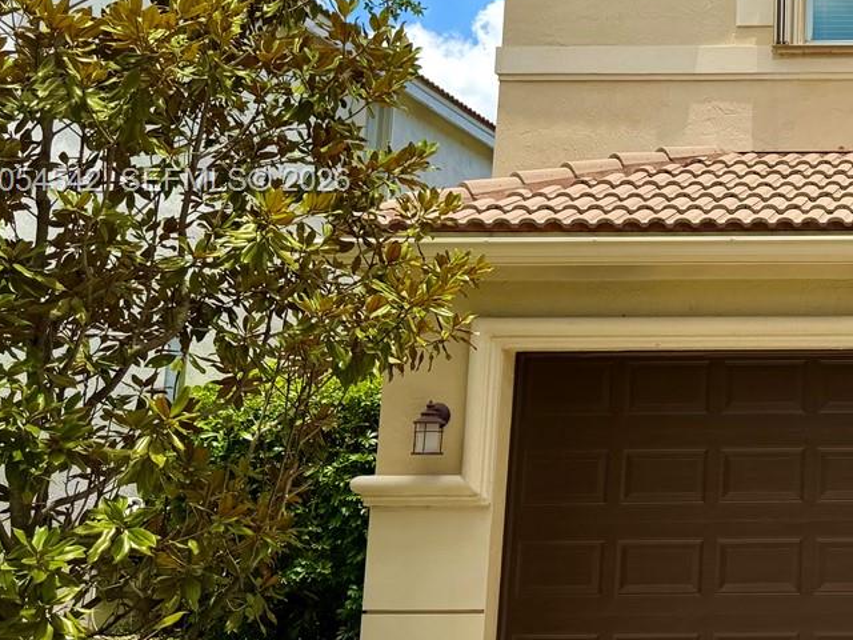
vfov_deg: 24.2
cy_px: 183
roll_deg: +0.7
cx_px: 1002
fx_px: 1479
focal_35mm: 60
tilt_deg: +11.7
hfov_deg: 28.4
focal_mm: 6.76
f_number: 1.78
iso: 80
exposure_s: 1/3953
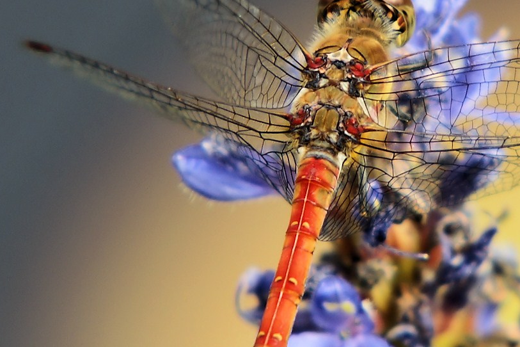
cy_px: 82
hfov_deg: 3.0
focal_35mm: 692
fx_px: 9995
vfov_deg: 2.0
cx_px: 375
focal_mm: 300
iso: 200
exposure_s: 1/80
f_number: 8
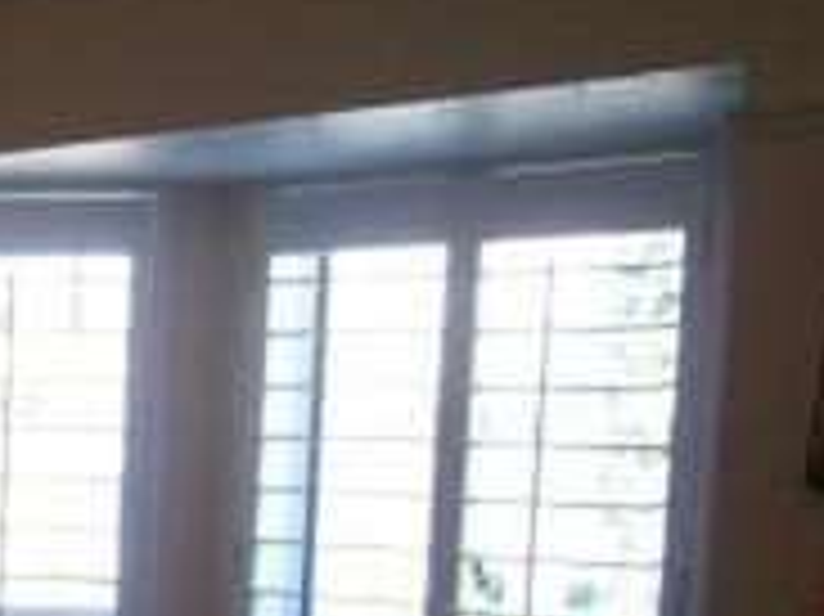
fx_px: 2997
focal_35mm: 126
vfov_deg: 11.3
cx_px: -599
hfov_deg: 14.1
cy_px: 904
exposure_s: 1/60
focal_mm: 7.5
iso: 80
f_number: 2.8
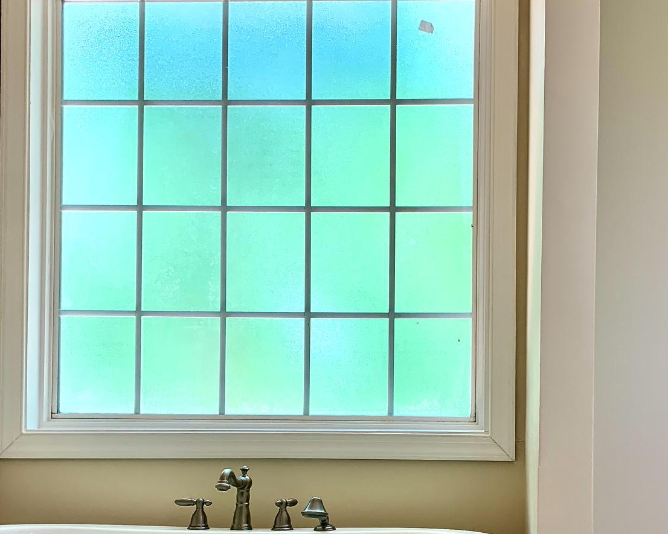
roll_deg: -0.8
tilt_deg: +0.6
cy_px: 389
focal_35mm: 47
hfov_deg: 39.0
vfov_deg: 31.6
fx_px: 929
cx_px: 457
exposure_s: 1/120
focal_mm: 4.25
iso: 80
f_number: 1.8
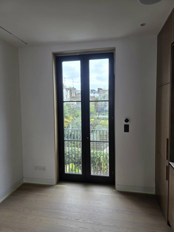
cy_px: 116
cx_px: 87
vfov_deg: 73.9
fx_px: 154
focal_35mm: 23
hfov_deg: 58.9
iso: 40
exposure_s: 1/180
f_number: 1.7
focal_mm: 6.3
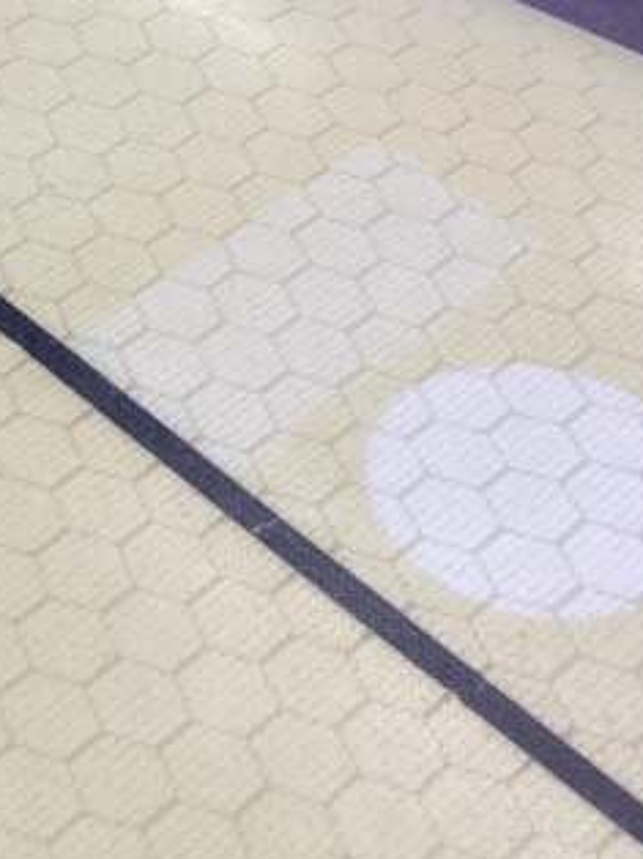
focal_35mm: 79
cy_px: 481
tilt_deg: -49.4
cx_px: 60
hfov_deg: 18.3
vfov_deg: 24.7
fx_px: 1959
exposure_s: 1/100
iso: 64
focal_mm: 3.3
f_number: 2.4
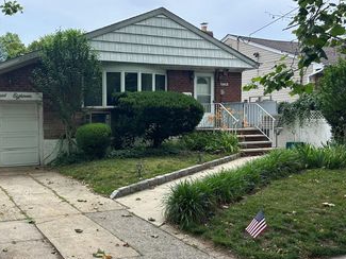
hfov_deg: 45.2
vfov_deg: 36.0
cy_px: 140
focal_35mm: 40
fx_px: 400
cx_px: 87
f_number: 1.5
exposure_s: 1/2165
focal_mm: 5.7
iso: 50
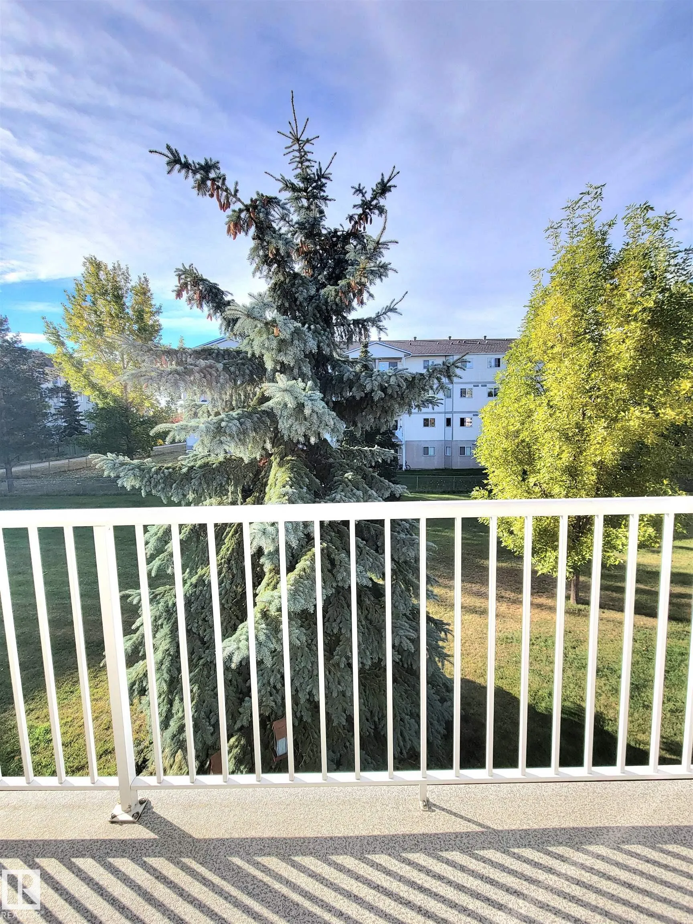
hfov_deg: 89.9
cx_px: 346
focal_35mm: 13
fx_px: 347
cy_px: 462
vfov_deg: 106.2
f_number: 2.2
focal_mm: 2.2
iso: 50
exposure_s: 1/1429
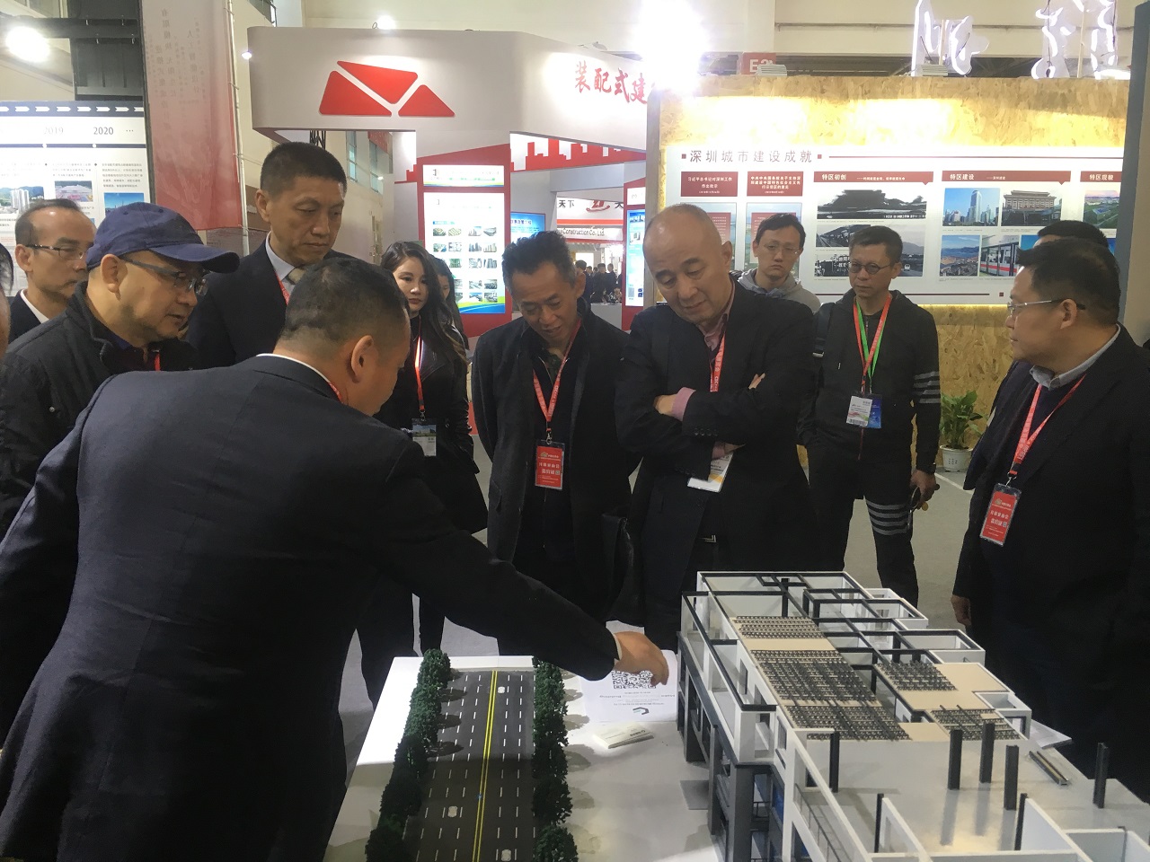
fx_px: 963
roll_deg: -0.3
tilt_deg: -9.0
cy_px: 431
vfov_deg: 48.2
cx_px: 575
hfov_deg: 61.7
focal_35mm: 29
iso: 40
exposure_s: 1/33
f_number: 2.2
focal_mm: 4.15
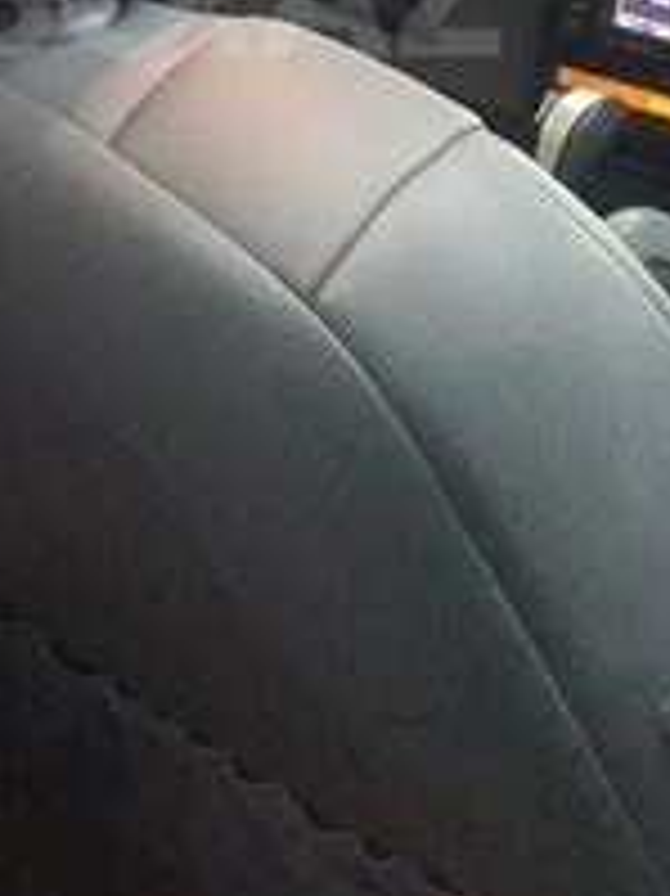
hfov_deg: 15.6
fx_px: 2403
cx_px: 40
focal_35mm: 93
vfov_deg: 20.4
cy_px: -11
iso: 800
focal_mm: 3.7
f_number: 1.9
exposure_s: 1/17
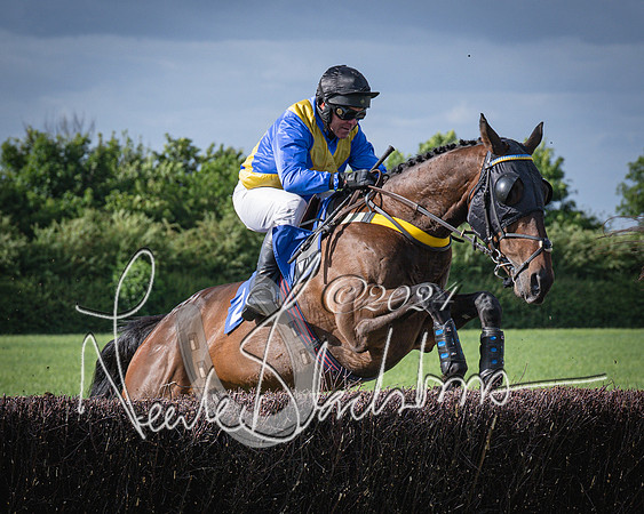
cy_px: 409
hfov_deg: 9.2
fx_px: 4017
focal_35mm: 211
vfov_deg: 7.3
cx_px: 228
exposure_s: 1/1600
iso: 200
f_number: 4.5
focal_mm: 70
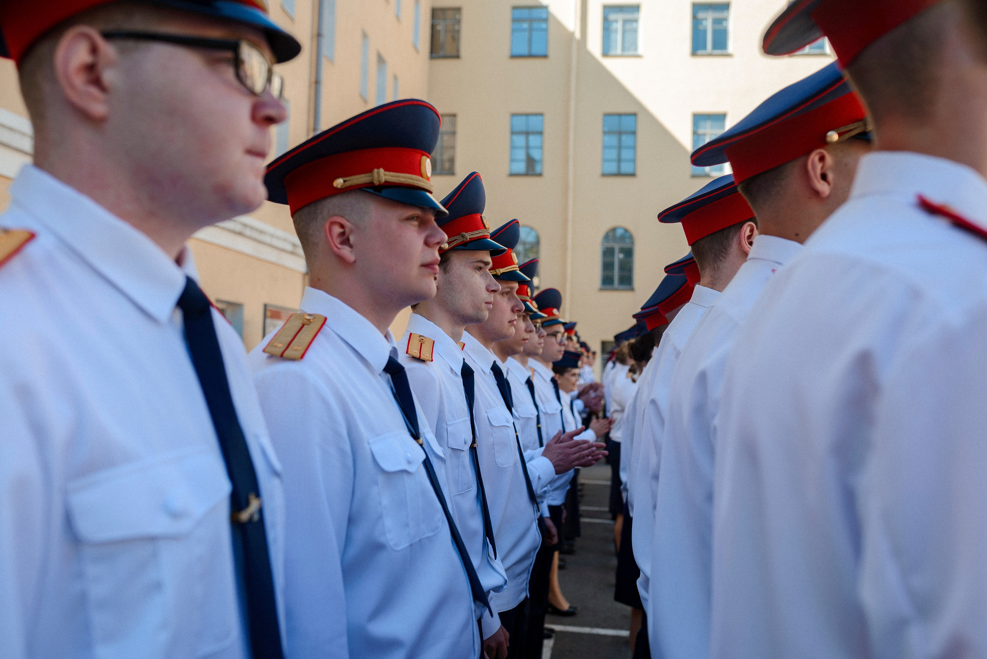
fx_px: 960
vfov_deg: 37.9
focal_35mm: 35
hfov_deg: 54.4
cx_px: 494
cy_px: 330
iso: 100
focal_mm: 35
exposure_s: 1/500
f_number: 4
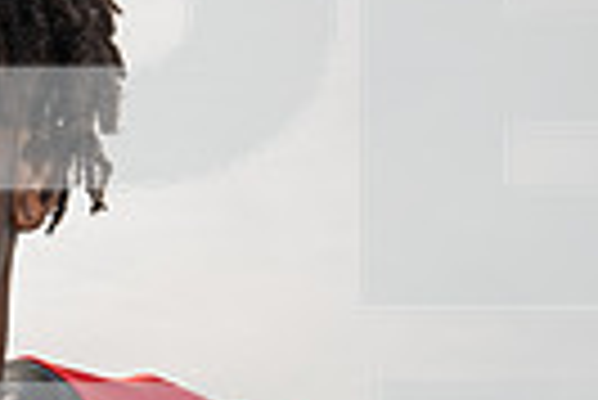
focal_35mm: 126
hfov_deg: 15.2
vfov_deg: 10.5
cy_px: 622
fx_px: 2095
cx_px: -252
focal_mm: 29
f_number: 6.3
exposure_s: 1/250
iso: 100
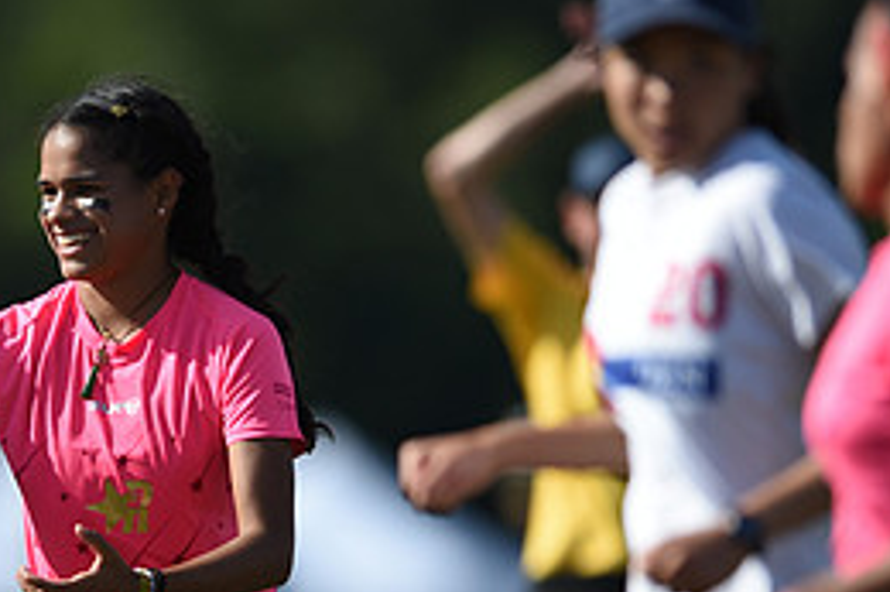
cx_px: 123
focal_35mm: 891
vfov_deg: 1.5
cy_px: 457
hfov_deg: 2.3
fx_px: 22013
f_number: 3.5
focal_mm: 400
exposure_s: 1/2000
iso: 100
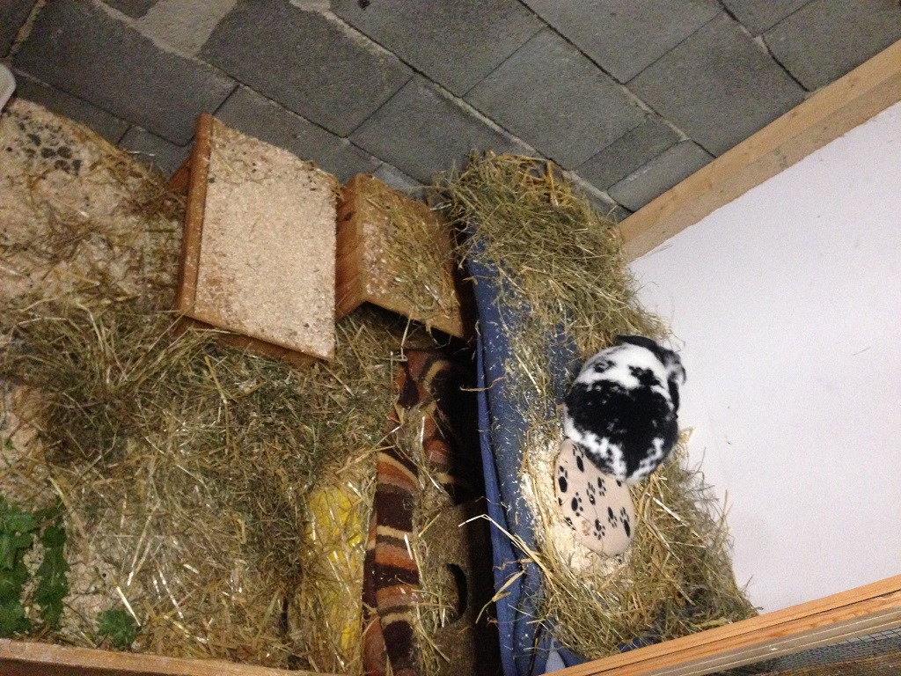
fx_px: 859
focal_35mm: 33
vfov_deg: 42.9
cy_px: 338
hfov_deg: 55.4
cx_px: 450
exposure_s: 1/15
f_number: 2.4
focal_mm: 4.12
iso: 500
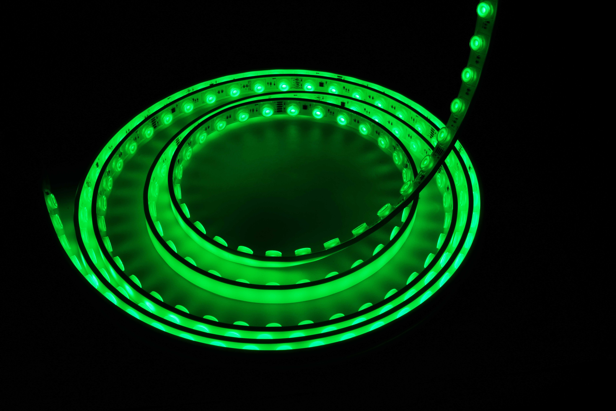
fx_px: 856
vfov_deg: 27.0
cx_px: 308
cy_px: 206
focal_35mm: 50
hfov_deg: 39.6
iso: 400
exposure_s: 1/160
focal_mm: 50
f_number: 22
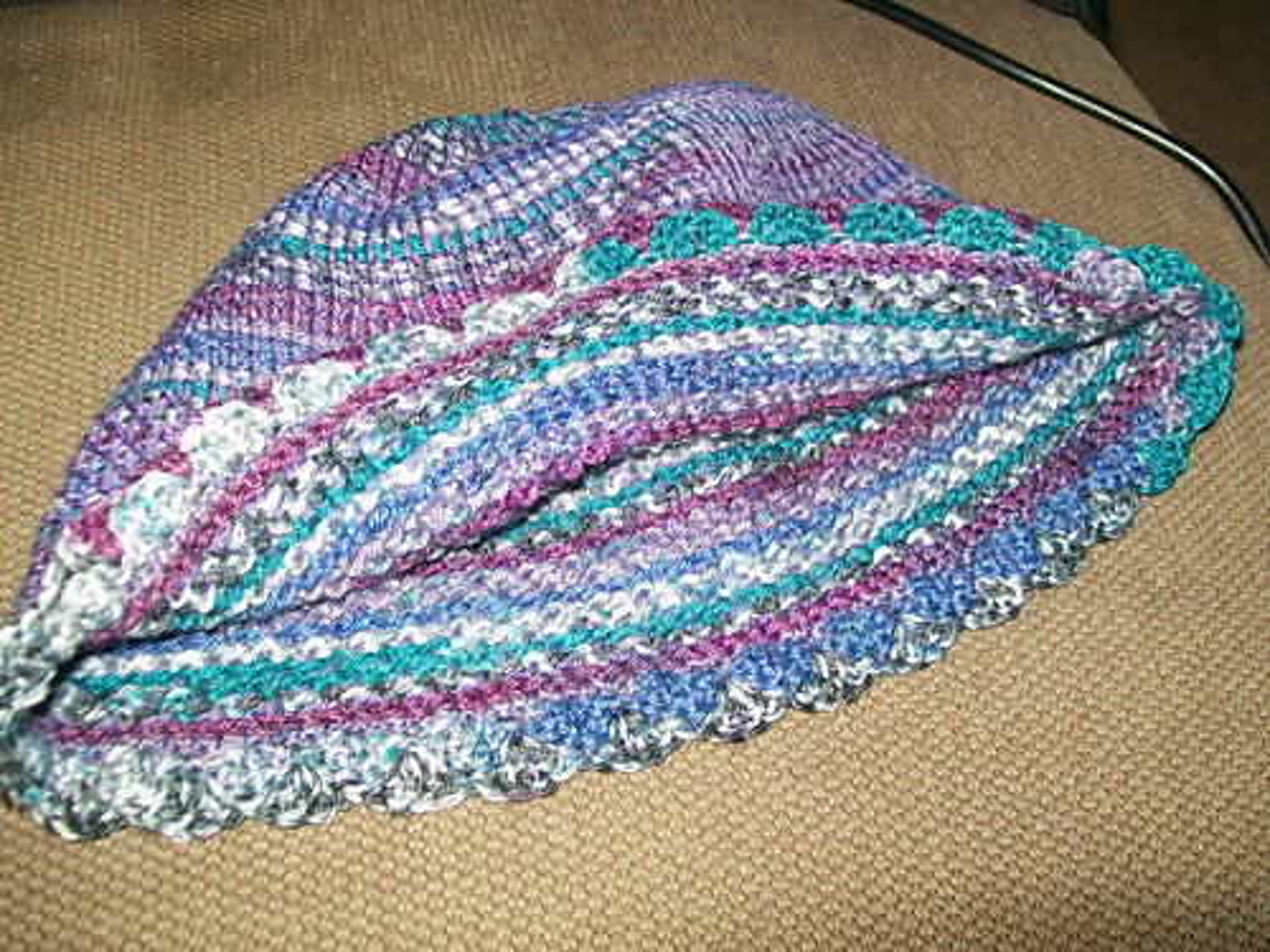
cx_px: 635
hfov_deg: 51.4
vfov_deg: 39.7
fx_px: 1321
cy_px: 476
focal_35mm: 36
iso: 64
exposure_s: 1/60
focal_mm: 6
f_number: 2.7
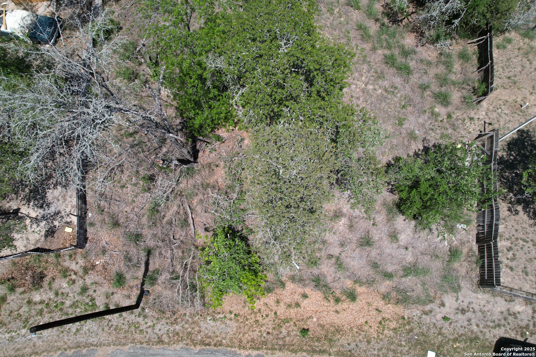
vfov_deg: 57.2
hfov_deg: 78.6
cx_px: 268
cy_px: 178
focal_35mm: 22
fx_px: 328
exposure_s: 1/100
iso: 100
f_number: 2.8
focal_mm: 8.38
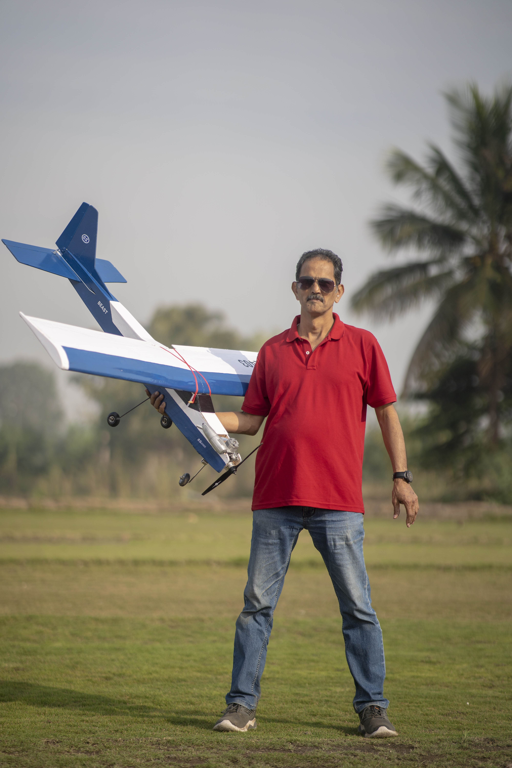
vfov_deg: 23.9
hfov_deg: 16.1
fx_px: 1813
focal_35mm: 85
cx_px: 256
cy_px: 384
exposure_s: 1/3200
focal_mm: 85
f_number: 1.4
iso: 100
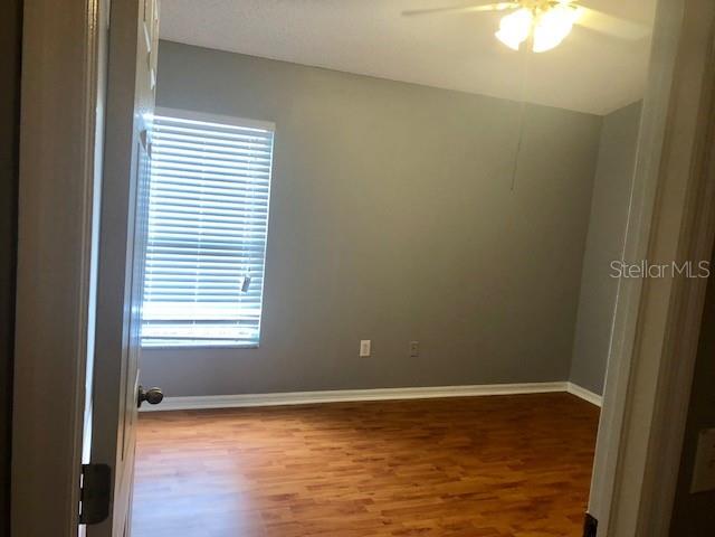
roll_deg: -4.6
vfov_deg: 49.7
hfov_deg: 63.4
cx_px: 358
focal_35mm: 28
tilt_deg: -8.4
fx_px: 578
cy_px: 268
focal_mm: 3.99
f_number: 1.8
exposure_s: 1/30
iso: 40
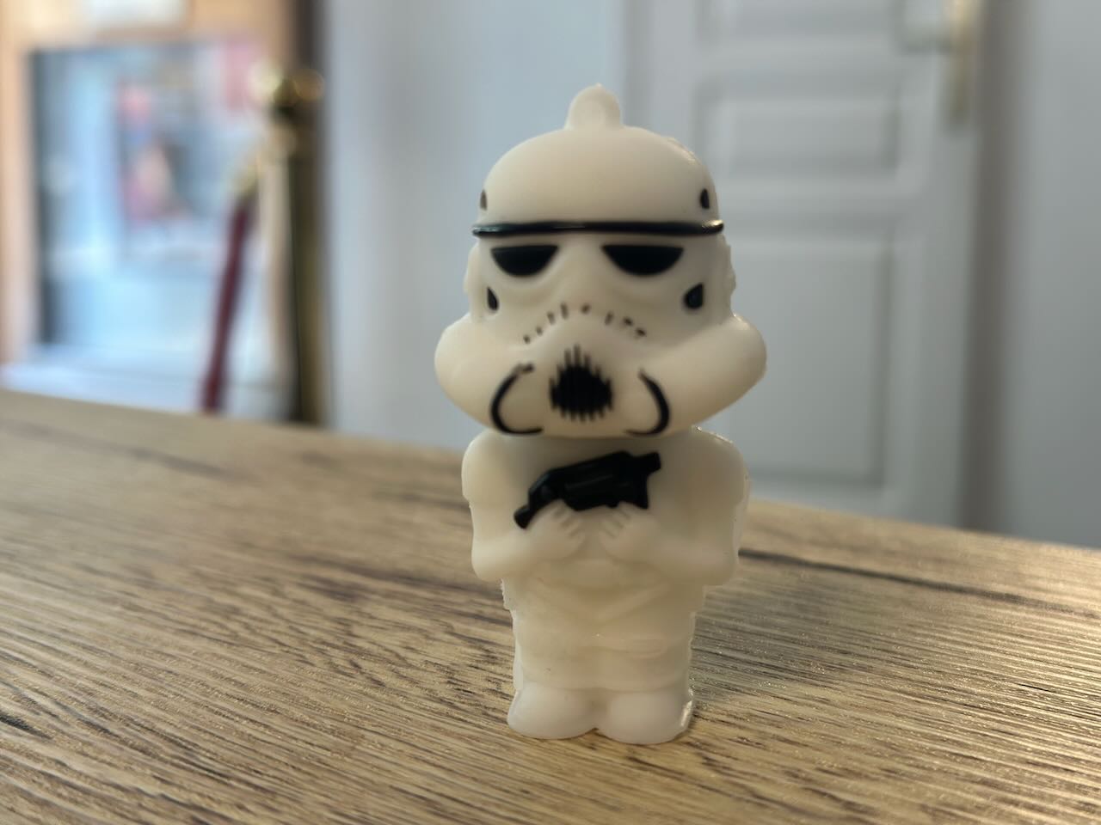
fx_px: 1527
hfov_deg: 39.7
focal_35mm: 48
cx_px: 550
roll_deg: -0.2
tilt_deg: -8.5
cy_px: 412
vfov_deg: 30.3
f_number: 1.78
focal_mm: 6.86
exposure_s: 1/100
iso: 125
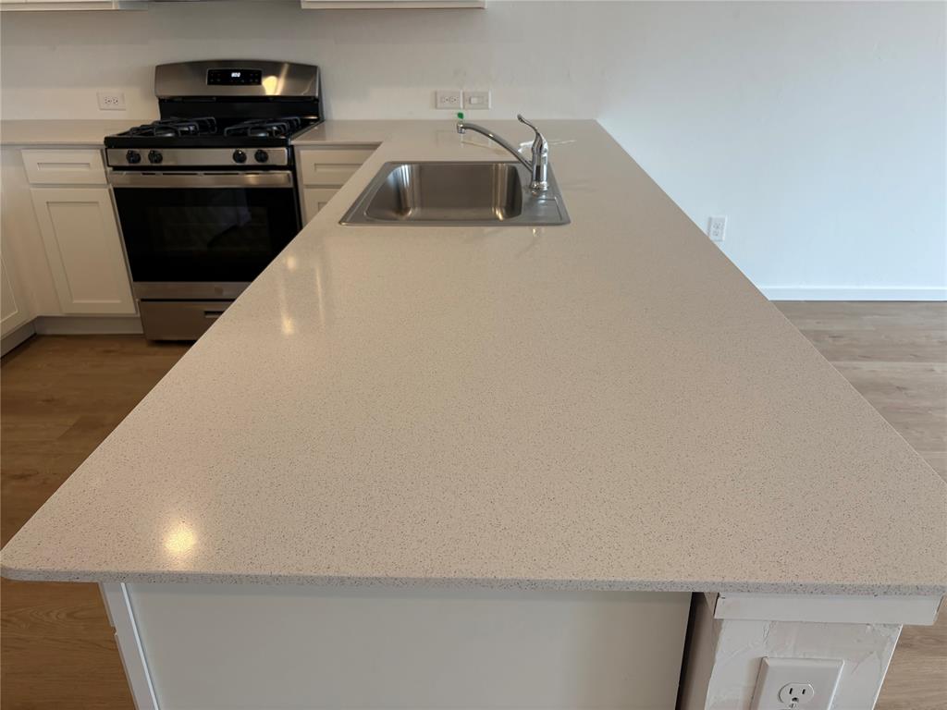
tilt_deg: -24.6
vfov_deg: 53.1
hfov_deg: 67.3
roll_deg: +1.0
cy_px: 355
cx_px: 474
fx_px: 711
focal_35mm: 26
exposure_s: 1/120
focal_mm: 5.96
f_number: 1.6
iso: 64
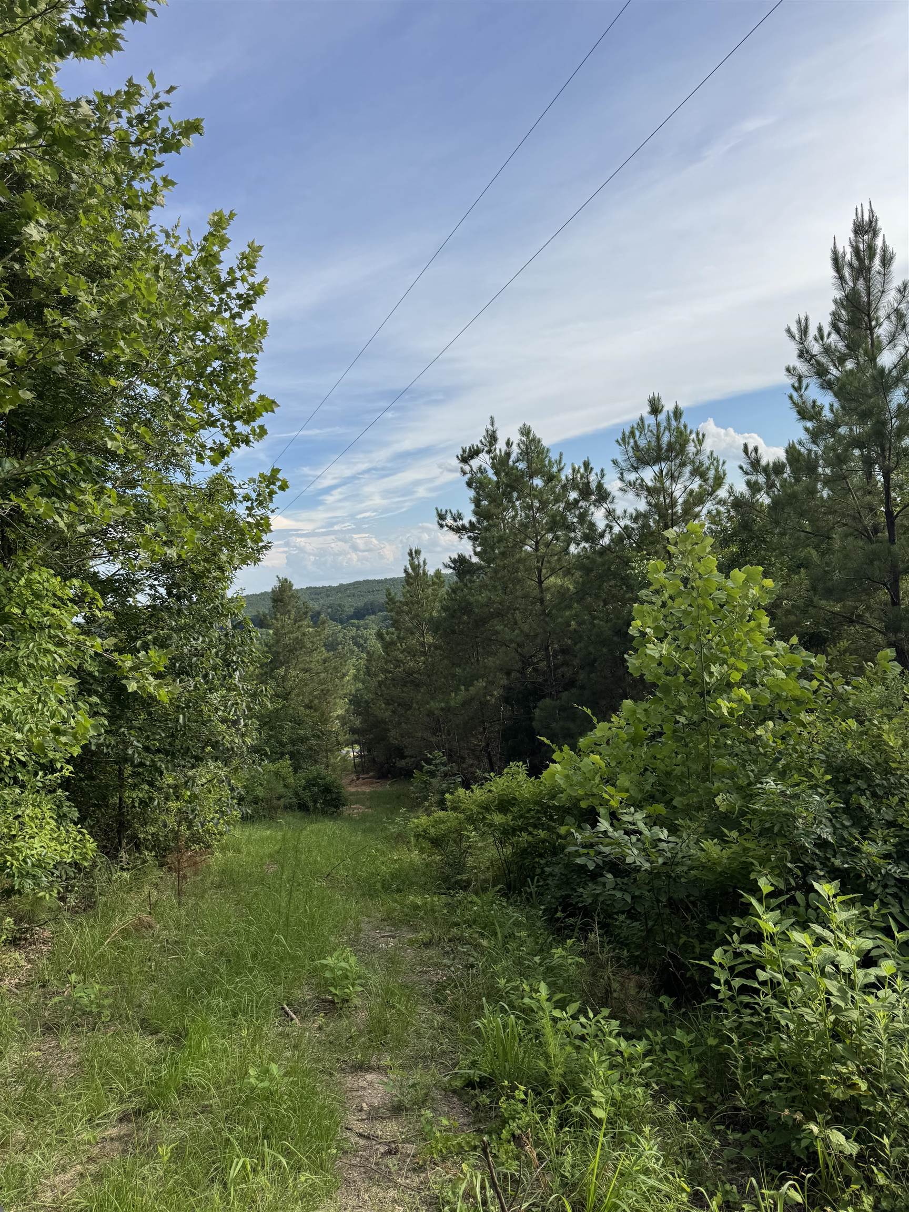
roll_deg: +7.8
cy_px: 606
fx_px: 840
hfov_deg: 56.8
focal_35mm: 24
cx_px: 454
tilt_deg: -1.3
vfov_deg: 71.6
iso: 80
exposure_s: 1/4049
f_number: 1.78
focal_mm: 6.76
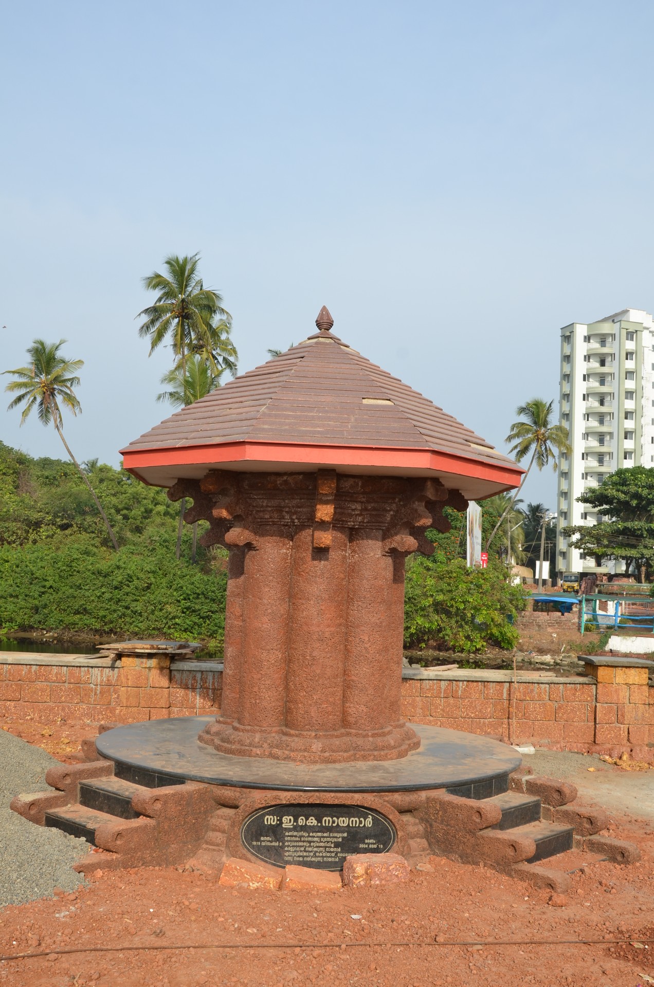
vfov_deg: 53.2
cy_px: 494
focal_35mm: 36
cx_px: 327
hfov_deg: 36.7
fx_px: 985
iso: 200
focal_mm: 24
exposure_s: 1/250
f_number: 10
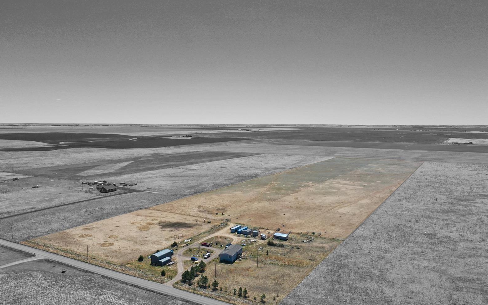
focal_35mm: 29
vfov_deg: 43.1
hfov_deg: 64.6
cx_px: 241
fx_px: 386
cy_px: 157
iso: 100
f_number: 6.3
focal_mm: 10.26
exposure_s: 1/500
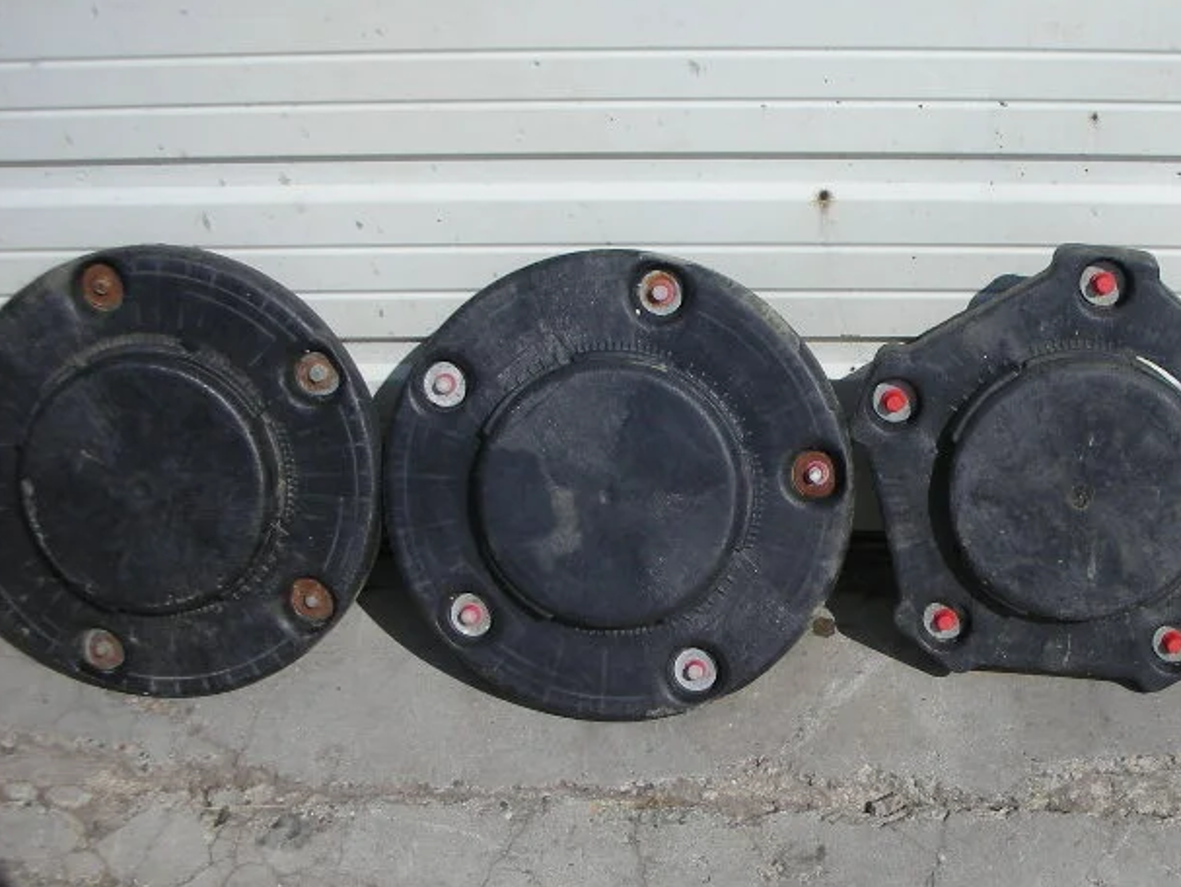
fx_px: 2014
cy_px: 506
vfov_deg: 24.8
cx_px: 854
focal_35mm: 59
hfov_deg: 32.2
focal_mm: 5.8
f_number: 8.5
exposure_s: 1/170
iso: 50
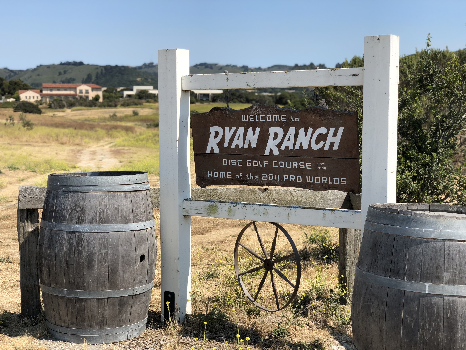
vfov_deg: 28.0
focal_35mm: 52
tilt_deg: -4.7
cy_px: 175
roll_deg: +1.2
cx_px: 233
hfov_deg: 36.8
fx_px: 700
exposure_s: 1/960
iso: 16
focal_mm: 6
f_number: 2.4
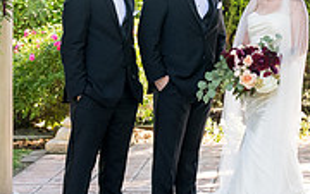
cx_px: 317
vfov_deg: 10.8
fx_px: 1015
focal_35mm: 120
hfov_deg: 16.9
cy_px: -11
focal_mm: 35
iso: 1600
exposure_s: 1/320
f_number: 6.3
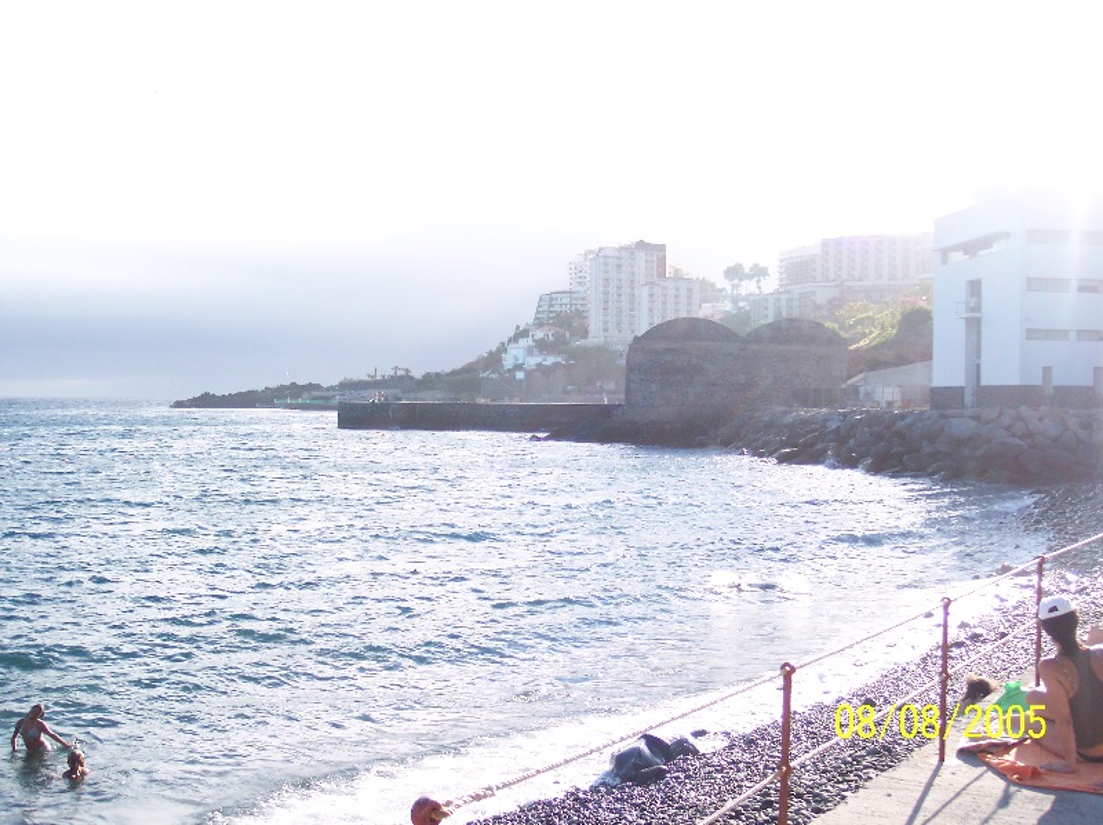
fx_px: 1209
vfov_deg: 37.6
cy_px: 412
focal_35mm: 38
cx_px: 552
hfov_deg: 49.0
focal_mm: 8
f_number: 2.8
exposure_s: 1/700
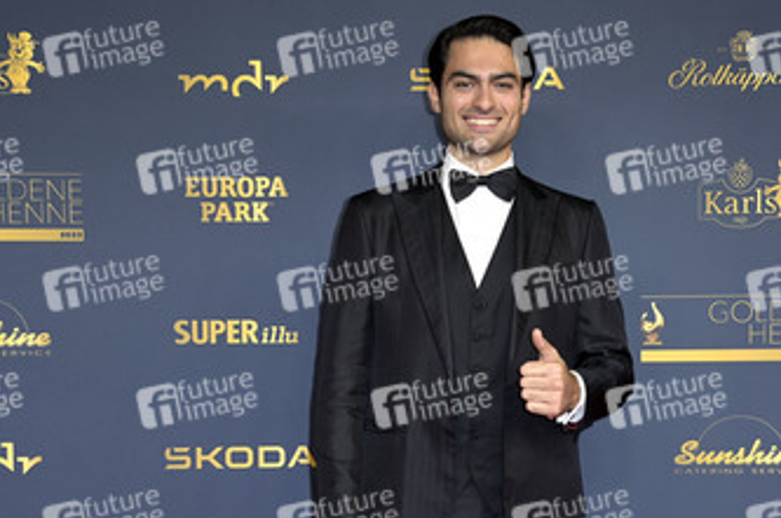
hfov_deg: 24.2
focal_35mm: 84
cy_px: 342
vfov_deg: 16.2
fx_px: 1820
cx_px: 369
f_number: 5.6
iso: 640
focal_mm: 62
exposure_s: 1/200
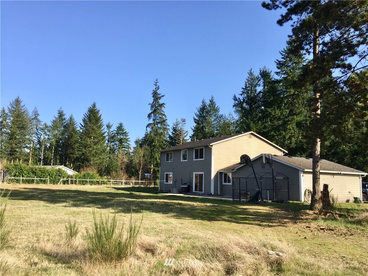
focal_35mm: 29
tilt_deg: +8.7
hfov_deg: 61.7
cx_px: 184
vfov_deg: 48.2
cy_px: 138
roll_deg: -0.9
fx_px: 308
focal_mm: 4.15
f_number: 2.2
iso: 32
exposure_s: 1/1236
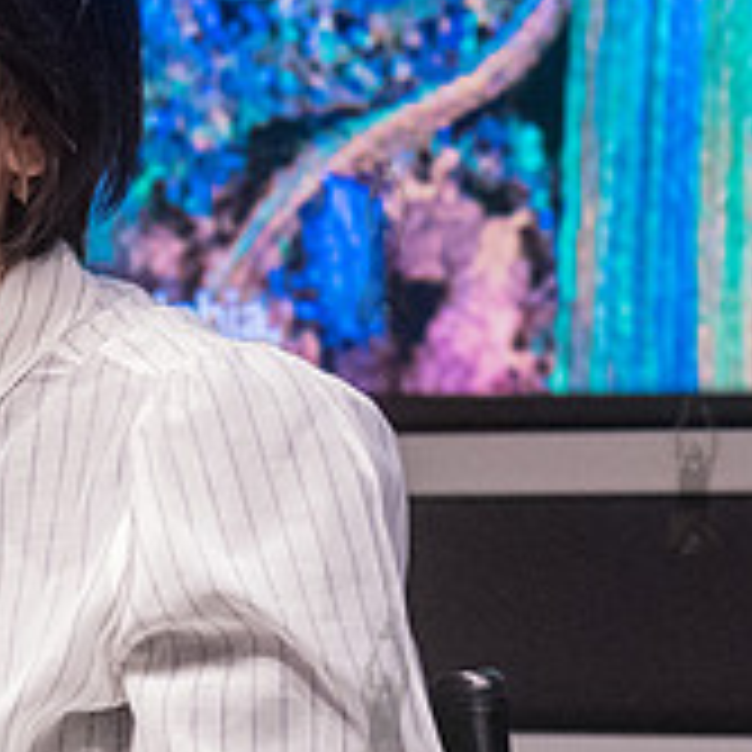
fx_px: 10446
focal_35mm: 425
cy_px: 293
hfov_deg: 4.1
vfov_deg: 4.1
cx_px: -271
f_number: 4
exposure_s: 1/200
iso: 6400
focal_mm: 112
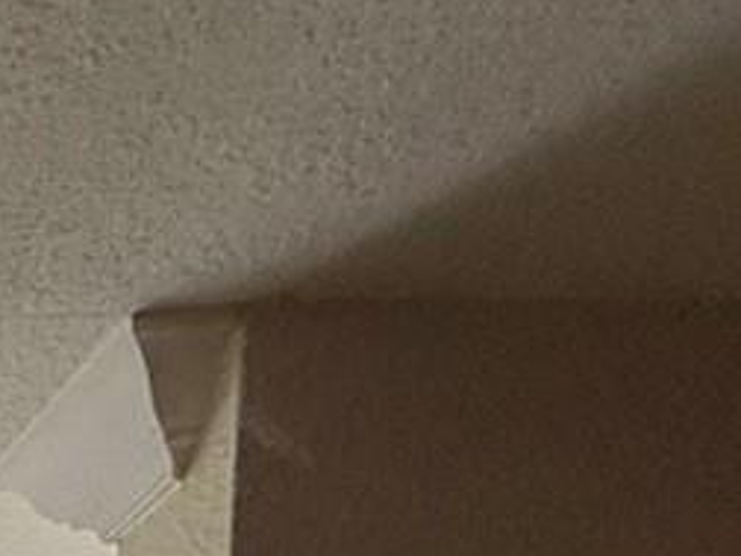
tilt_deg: -4.7
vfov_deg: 11.1
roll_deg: +0.7
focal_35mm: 89
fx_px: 1905
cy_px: 1644
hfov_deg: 14.7
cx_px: -1000
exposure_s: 1/193
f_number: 2.2
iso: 50
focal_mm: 2.22
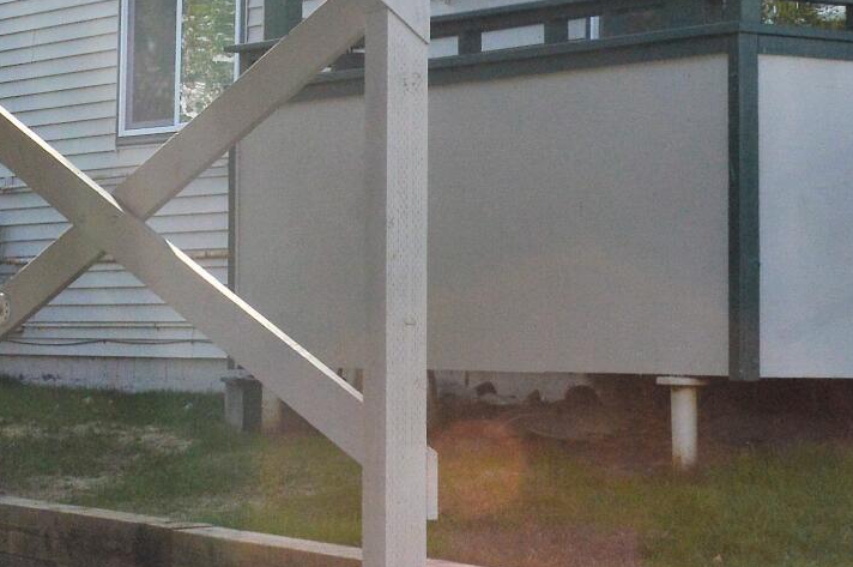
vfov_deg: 9.7
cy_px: -74
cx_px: 265
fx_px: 3290
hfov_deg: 14.7
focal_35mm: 139
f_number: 11
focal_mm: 22
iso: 400
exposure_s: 1/400
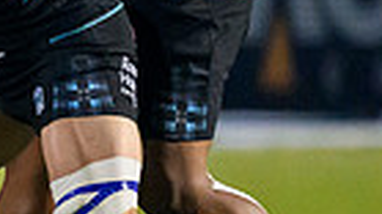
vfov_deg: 0.4
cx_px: -748
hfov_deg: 0.8
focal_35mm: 2739
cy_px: 252
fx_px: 27728
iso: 6400
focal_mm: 400
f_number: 3.2
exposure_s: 1/1000
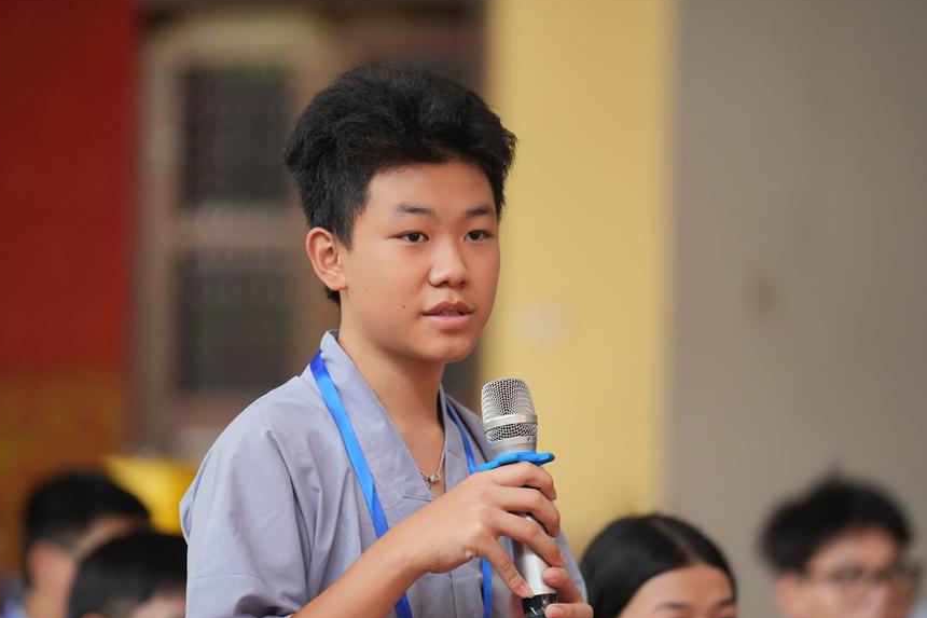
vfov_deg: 4.9
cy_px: 407
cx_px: 440
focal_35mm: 279
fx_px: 7182
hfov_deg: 7.4
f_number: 2.8
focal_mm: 200
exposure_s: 1/250
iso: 2000
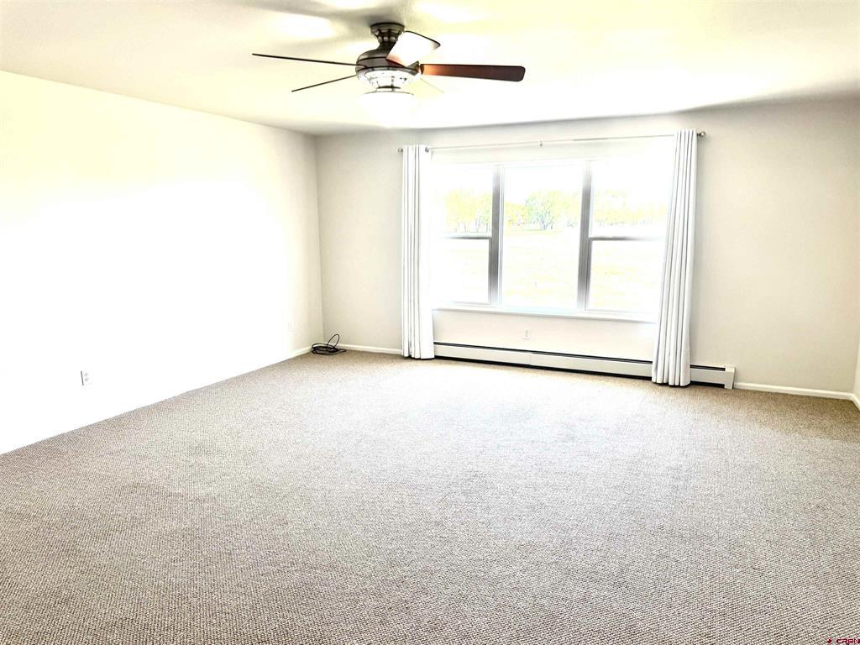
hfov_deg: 71.6
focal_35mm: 24
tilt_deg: -9.7
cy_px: 322
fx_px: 596
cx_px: 430
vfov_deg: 56.8
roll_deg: +0.7
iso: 80
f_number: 1.78
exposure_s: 1/273
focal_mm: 6.76
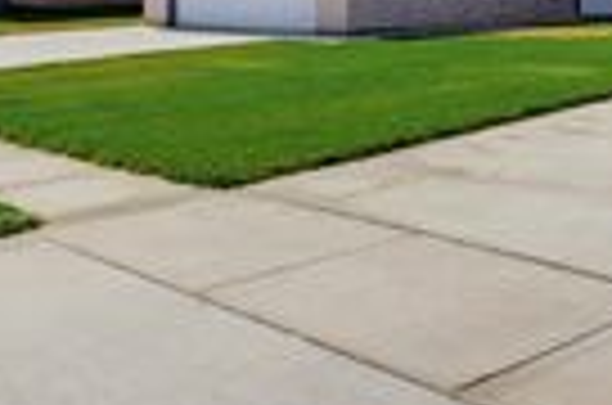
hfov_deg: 31.1
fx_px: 1032
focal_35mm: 61
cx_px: 580
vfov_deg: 21.4
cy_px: -2
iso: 100
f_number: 8
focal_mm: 16.5
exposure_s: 1/500
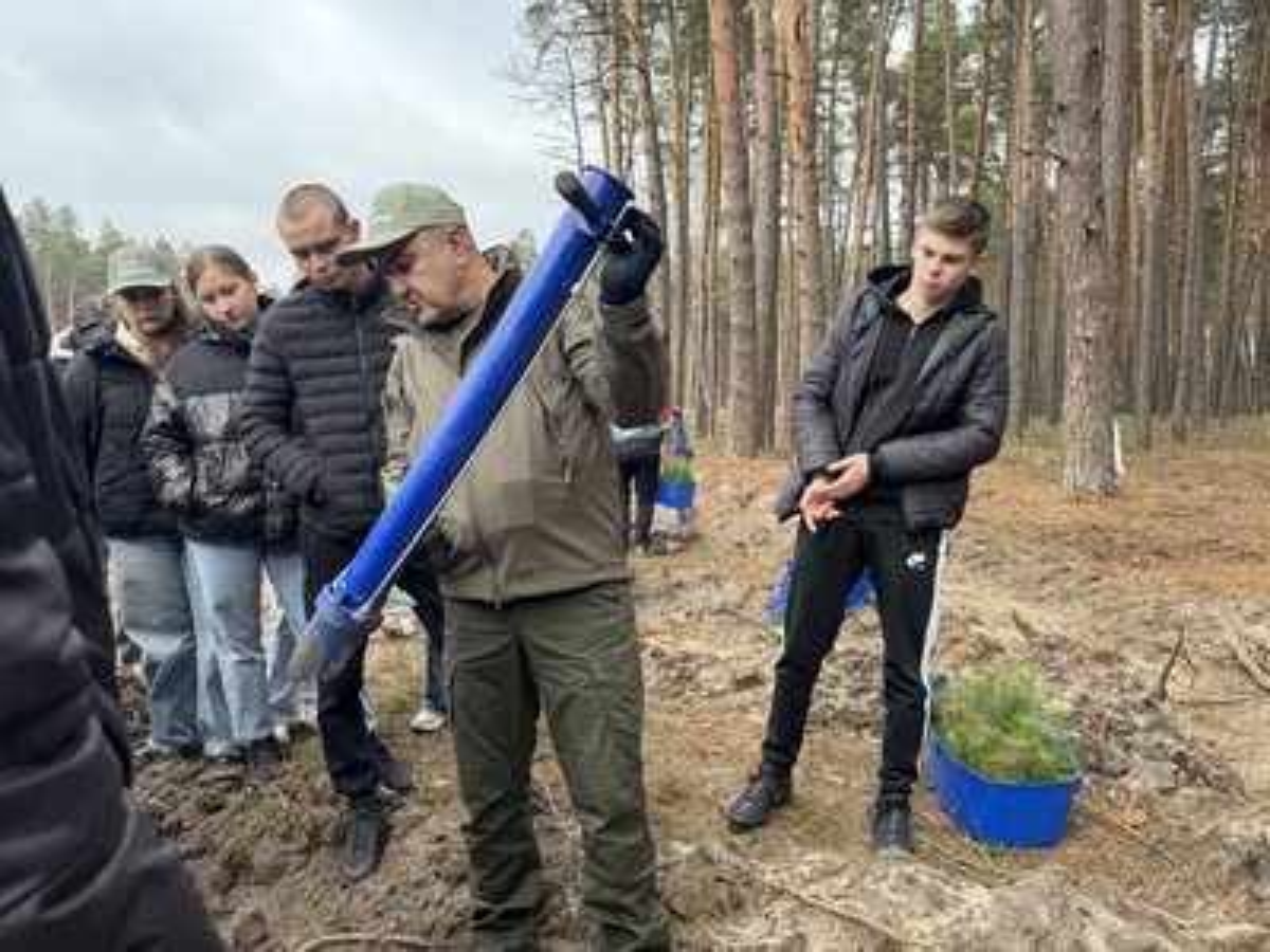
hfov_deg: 71.6
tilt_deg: -6.8
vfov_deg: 56.8
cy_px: 476
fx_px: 881
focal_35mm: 24
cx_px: 635
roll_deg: +0.0
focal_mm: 6.76
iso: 80
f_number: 1.78
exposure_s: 1/349
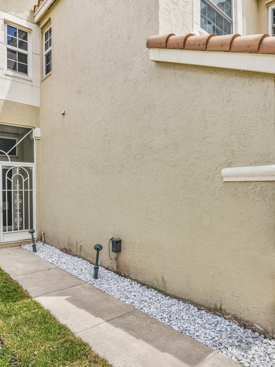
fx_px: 254
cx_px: 161
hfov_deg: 56.5
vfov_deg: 71.6
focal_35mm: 24
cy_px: 189
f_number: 11
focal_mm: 16
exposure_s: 1/250
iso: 200
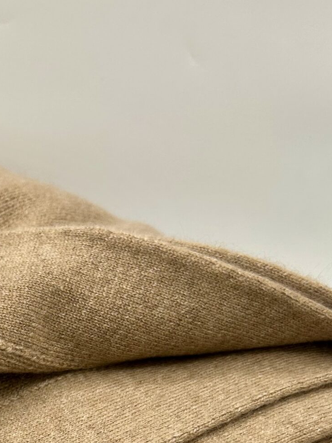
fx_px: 870
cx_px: -56
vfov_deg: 24.8
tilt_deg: -45.5
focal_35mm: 68
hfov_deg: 20.4
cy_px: 576
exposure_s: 1/917
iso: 50
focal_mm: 5.7
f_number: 1.5
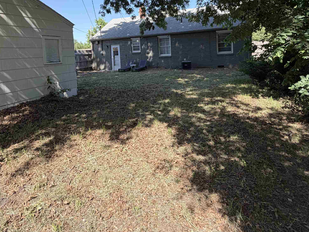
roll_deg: +3.6
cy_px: 64
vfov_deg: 58.5
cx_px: 143
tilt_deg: -2.9
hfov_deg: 76.3
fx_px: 196
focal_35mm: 22
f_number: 2.2
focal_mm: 2.22
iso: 64
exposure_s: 1/502
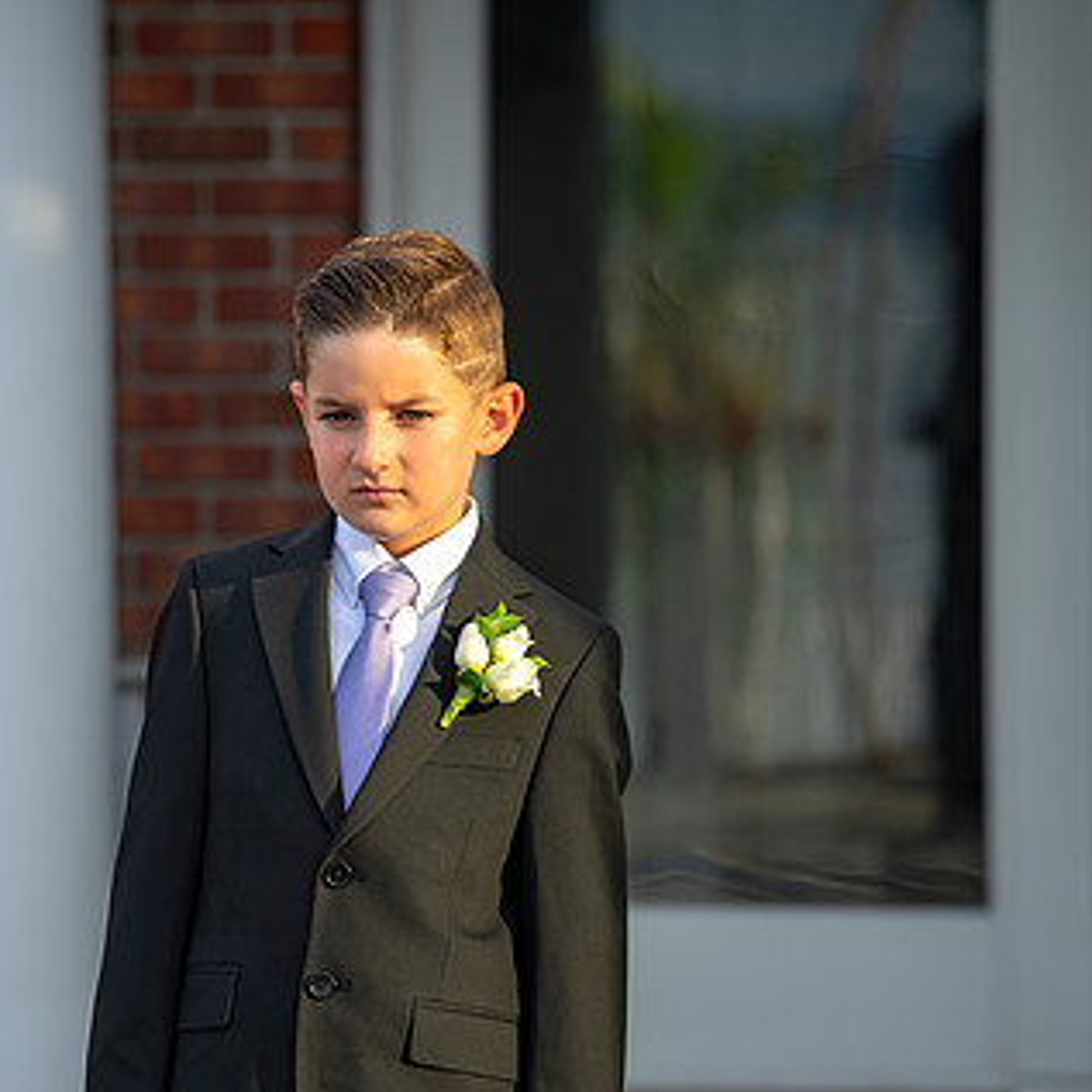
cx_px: 378
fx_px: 11706
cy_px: 648
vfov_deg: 5.3
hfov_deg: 5.3
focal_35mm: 328
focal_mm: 200
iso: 200
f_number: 5
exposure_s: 1/250
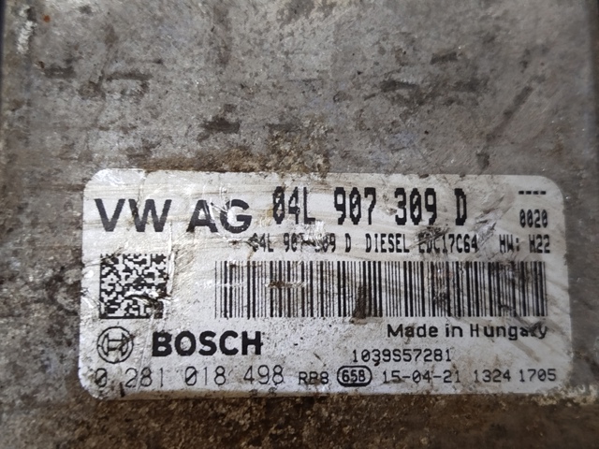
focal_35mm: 48
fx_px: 831
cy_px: 224
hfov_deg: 39.7
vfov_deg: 30.3
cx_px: 300
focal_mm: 5.31
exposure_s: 1/33
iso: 200
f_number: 1.7
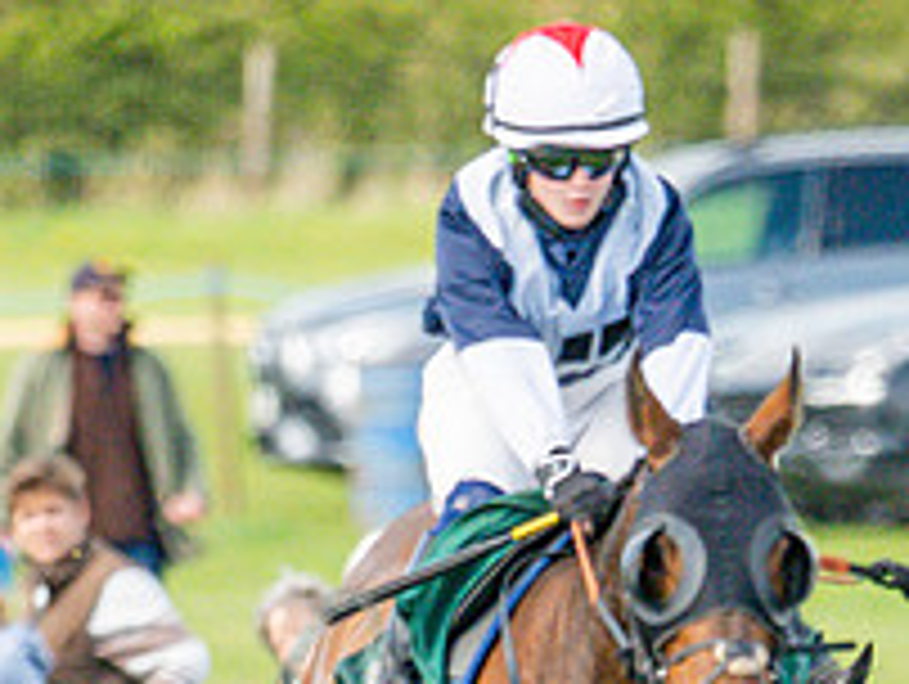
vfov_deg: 0.6
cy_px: 845
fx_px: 66095
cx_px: 420
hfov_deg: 0.8
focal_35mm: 2514
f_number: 4.5
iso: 400
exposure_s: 1/2000
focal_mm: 400
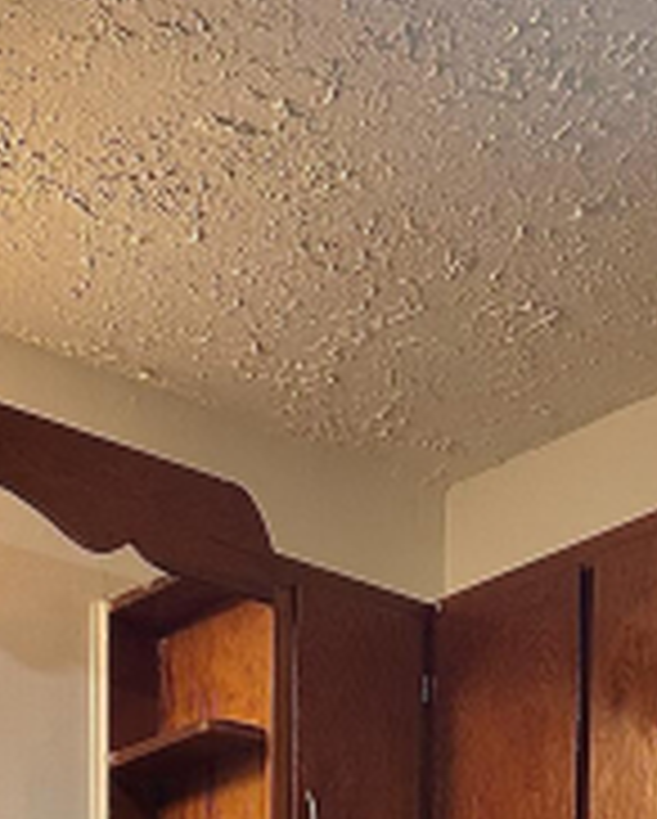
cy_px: 1447
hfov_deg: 16.6
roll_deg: -0.6
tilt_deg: -0.5
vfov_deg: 17.1
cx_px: 387
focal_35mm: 93
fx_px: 2257
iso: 80
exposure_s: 1/60
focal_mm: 5.7
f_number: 1.5
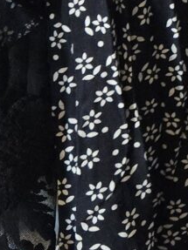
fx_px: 1188
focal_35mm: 164
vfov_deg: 11.6
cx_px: 439
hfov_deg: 8.3
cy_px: -118
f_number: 1.8
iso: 800
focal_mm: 5.4
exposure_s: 1/120
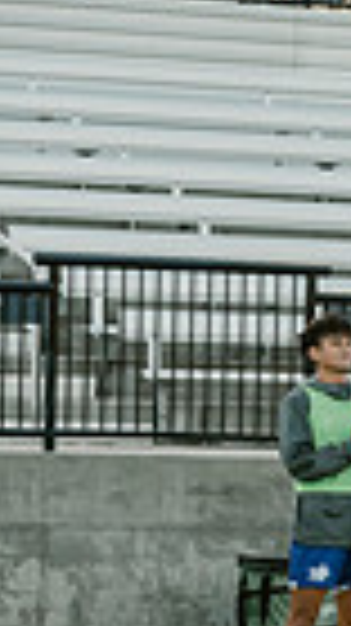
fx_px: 5056
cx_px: 1287
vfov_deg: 7.1
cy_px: 570
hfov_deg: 3.8
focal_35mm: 305
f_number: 5.6
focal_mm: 70
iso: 1250
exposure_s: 1/800
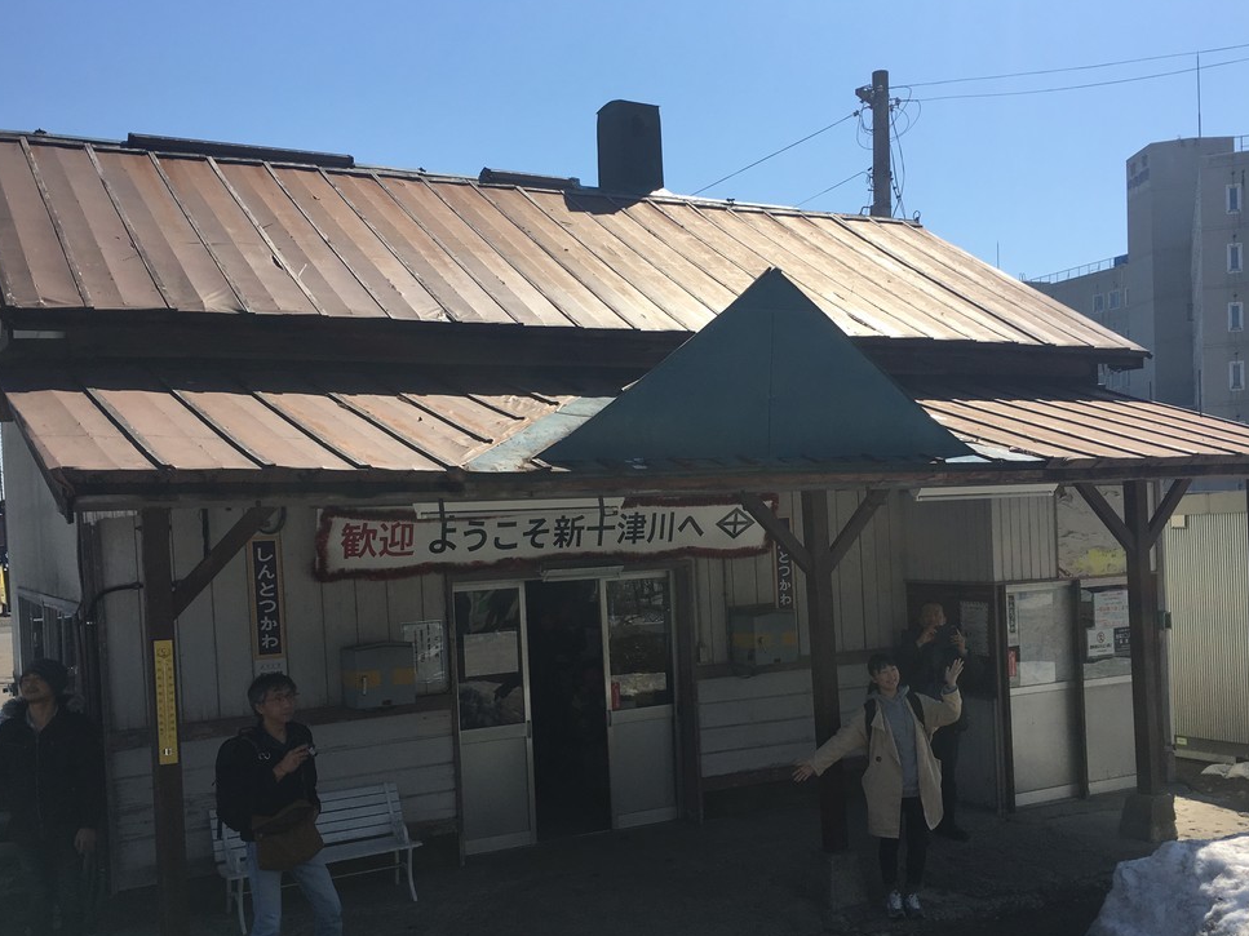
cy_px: 563
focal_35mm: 36
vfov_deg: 39.5
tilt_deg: -3.4
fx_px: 1299
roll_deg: +1.6
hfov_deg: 51.4
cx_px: 614
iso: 25
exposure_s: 1/2404
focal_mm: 4.15
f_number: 2.2
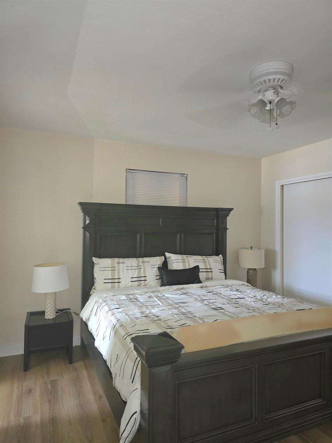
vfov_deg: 73.9
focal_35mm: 23
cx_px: 166
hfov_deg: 58.9
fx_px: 294
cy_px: 222
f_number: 1.7
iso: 125
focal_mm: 6.3
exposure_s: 1/15
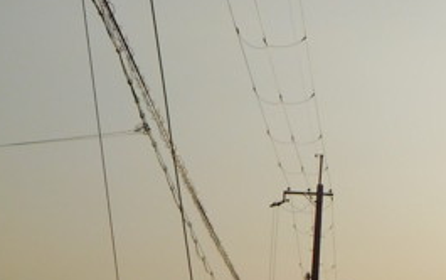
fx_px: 1593
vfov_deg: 9.9
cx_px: 463
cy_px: 277
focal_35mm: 131
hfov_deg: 15.6
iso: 125
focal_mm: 5.7
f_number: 7.2
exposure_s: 1/1000
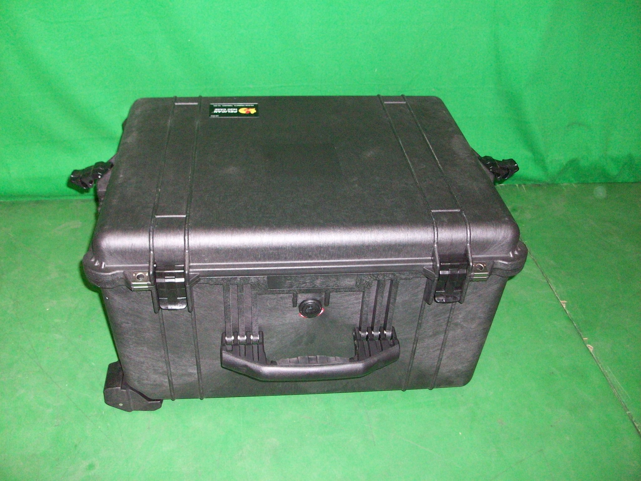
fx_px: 630
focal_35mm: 34
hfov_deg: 54.0
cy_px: 240
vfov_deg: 41.8
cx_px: 320
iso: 200
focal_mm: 5.7
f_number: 2.8
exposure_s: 1/60
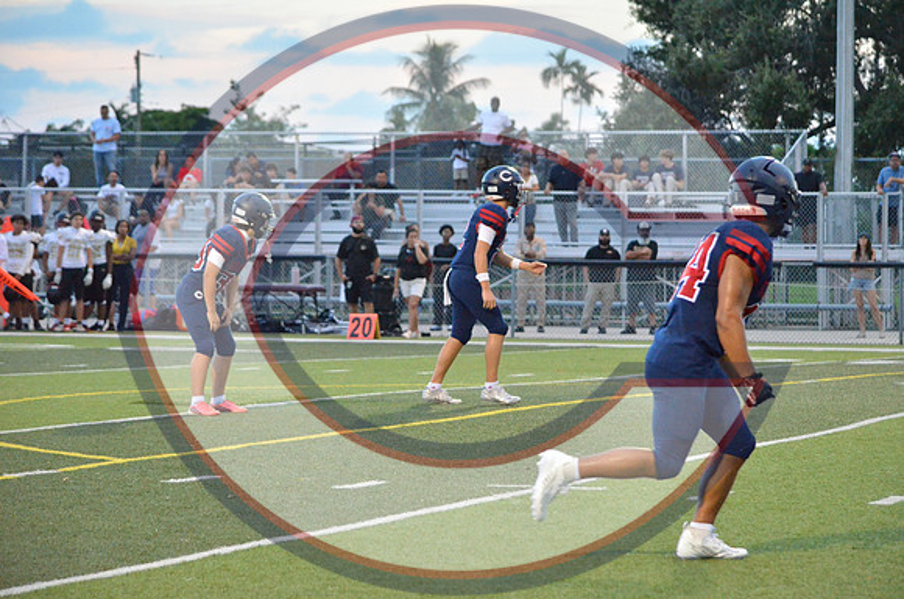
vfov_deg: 8.9
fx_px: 3834
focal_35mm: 153
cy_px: 300
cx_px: 452
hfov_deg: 13.4
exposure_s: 1/500
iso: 4500
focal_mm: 102
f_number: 4.8
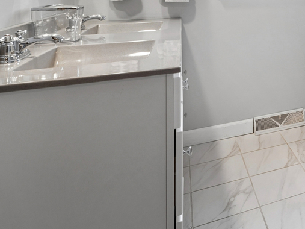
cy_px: -20
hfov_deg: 36.0
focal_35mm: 40
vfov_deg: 31.9
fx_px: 352
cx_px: 369
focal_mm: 13
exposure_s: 1/5
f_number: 8
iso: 400
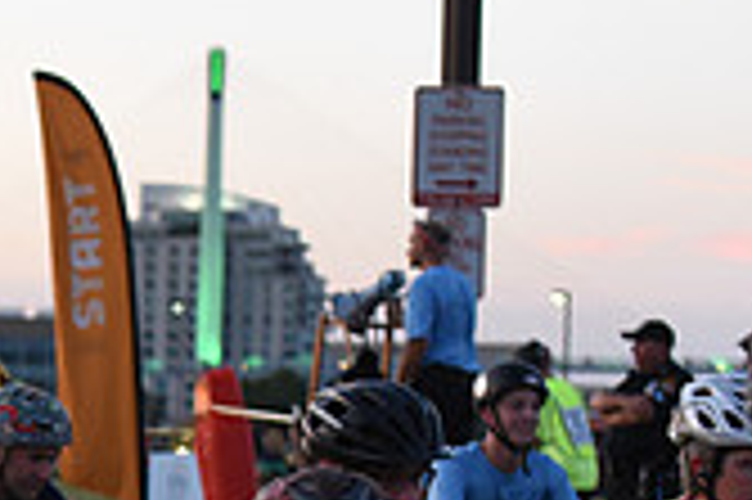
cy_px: 840
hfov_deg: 11.4
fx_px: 3631
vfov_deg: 7.7
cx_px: -320
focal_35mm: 174
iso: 2500
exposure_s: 1/400
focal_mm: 50
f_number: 3.2
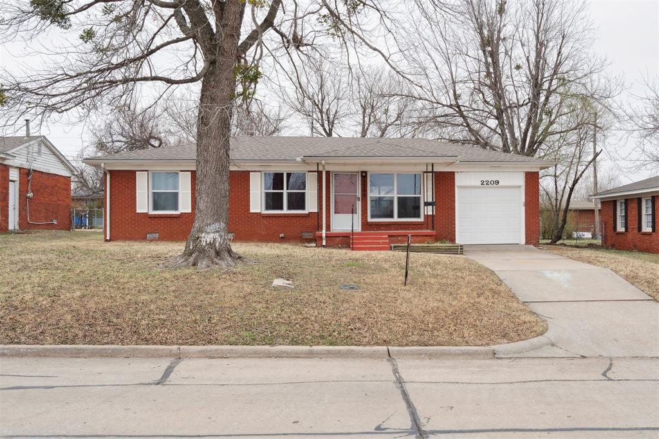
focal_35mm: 33
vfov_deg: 39.9
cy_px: 220
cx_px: 330
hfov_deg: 57.2
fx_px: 604
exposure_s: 1/500
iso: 200
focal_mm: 33
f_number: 7.1
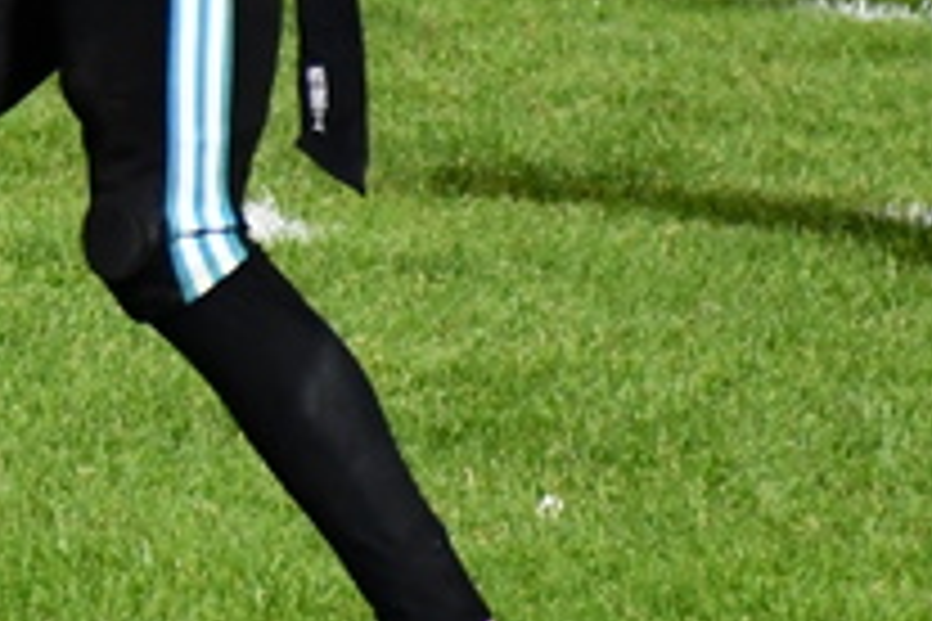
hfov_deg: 2.6
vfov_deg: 1.8
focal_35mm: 776
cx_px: -896
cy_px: -25
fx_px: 20088
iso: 3200
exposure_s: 1/200
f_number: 5.6
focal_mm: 105
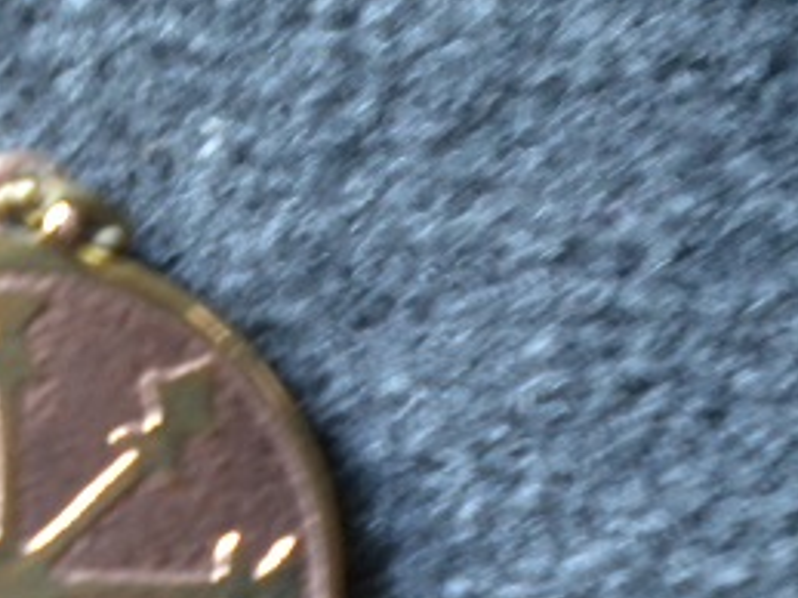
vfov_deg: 15.4
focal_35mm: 95
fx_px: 2189
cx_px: 9
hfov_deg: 20.1
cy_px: 524
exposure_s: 1/8.8
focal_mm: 7.4
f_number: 3.5
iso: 404
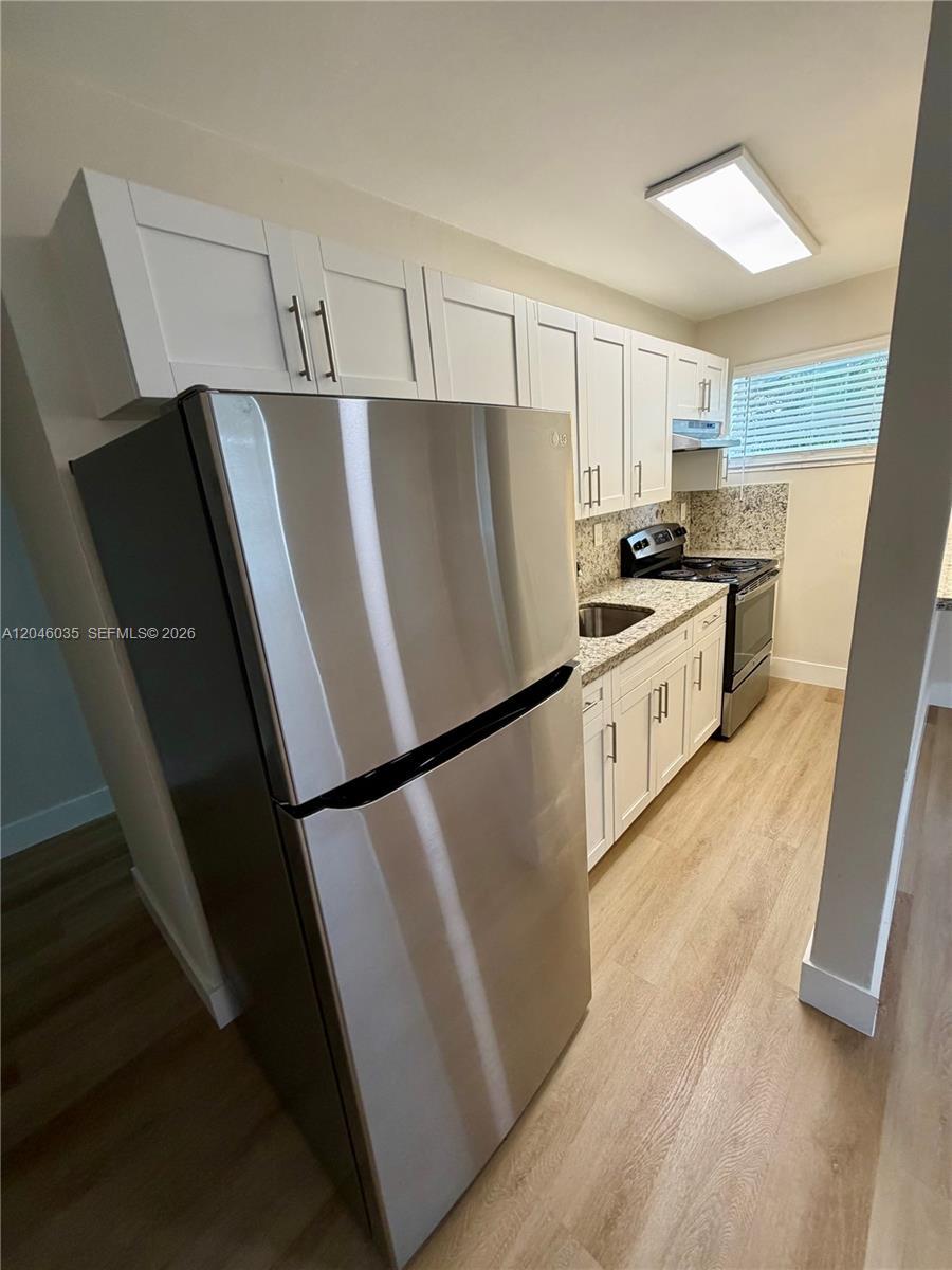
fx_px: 513
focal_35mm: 14
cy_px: 635
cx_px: 476
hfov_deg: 85.7
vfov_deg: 102.1
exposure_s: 1/120
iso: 200
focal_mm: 2.22
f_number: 2.2
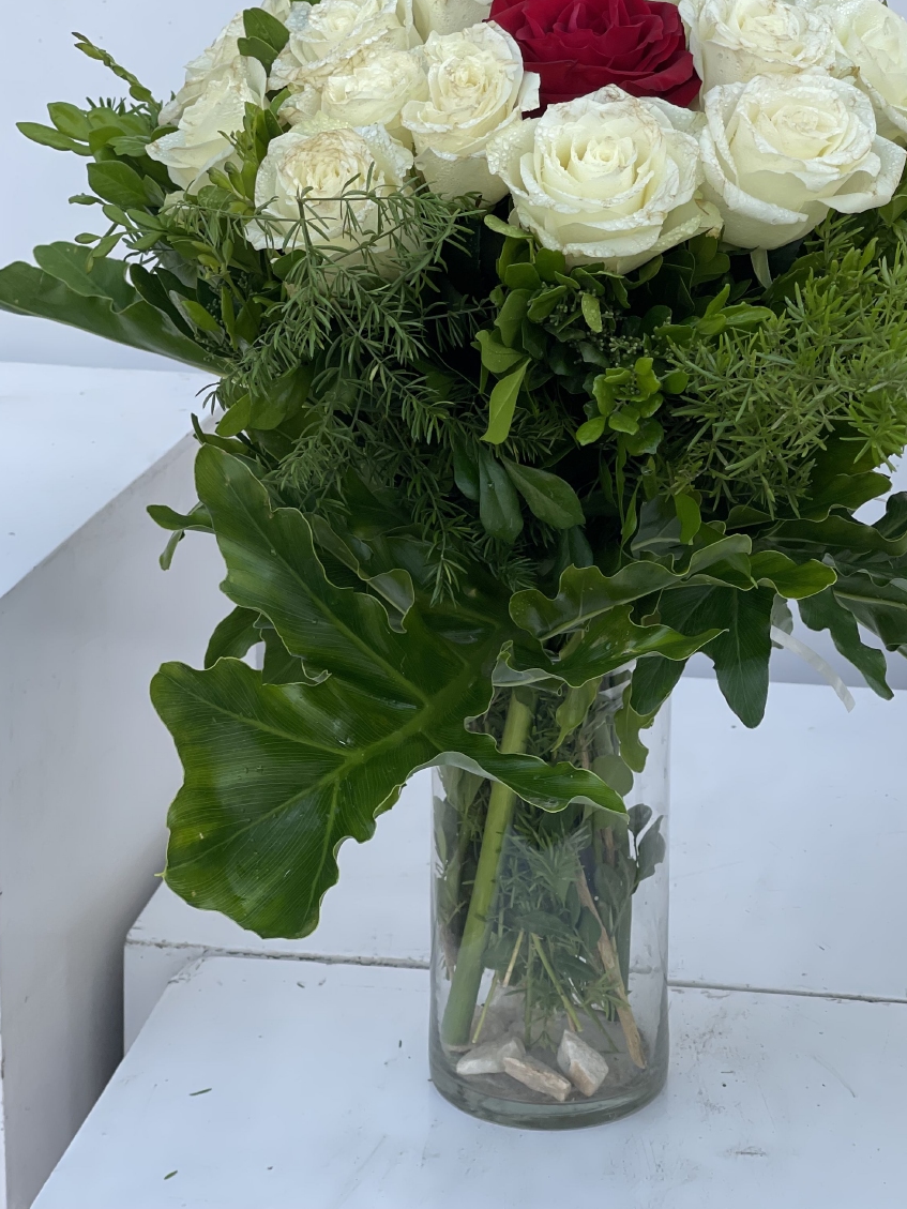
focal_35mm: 85
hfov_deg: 17.3
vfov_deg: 22.9
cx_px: 566
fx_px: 2969
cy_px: 408
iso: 20
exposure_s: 1/169
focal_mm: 7.5
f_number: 2.2
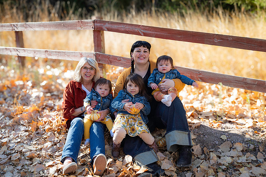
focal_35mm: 40
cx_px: 133
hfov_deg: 48.4
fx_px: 296
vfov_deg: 33.4
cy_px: 88
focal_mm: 40
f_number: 5
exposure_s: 1/125
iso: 100
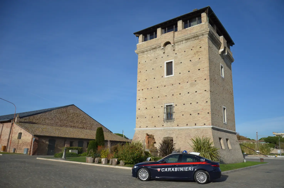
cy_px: 94
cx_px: 142
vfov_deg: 47.7
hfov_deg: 67.5
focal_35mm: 27
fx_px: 213
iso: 140
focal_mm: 18
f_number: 3.5
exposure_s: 1/2000
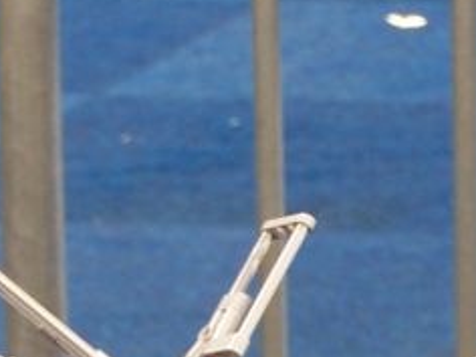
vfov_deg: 4.5
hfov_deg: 6.1
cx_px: 444
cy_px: 599
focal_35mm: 326
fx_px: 4483
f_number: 3.2
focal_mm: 12.4
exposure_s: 1/2
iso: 80
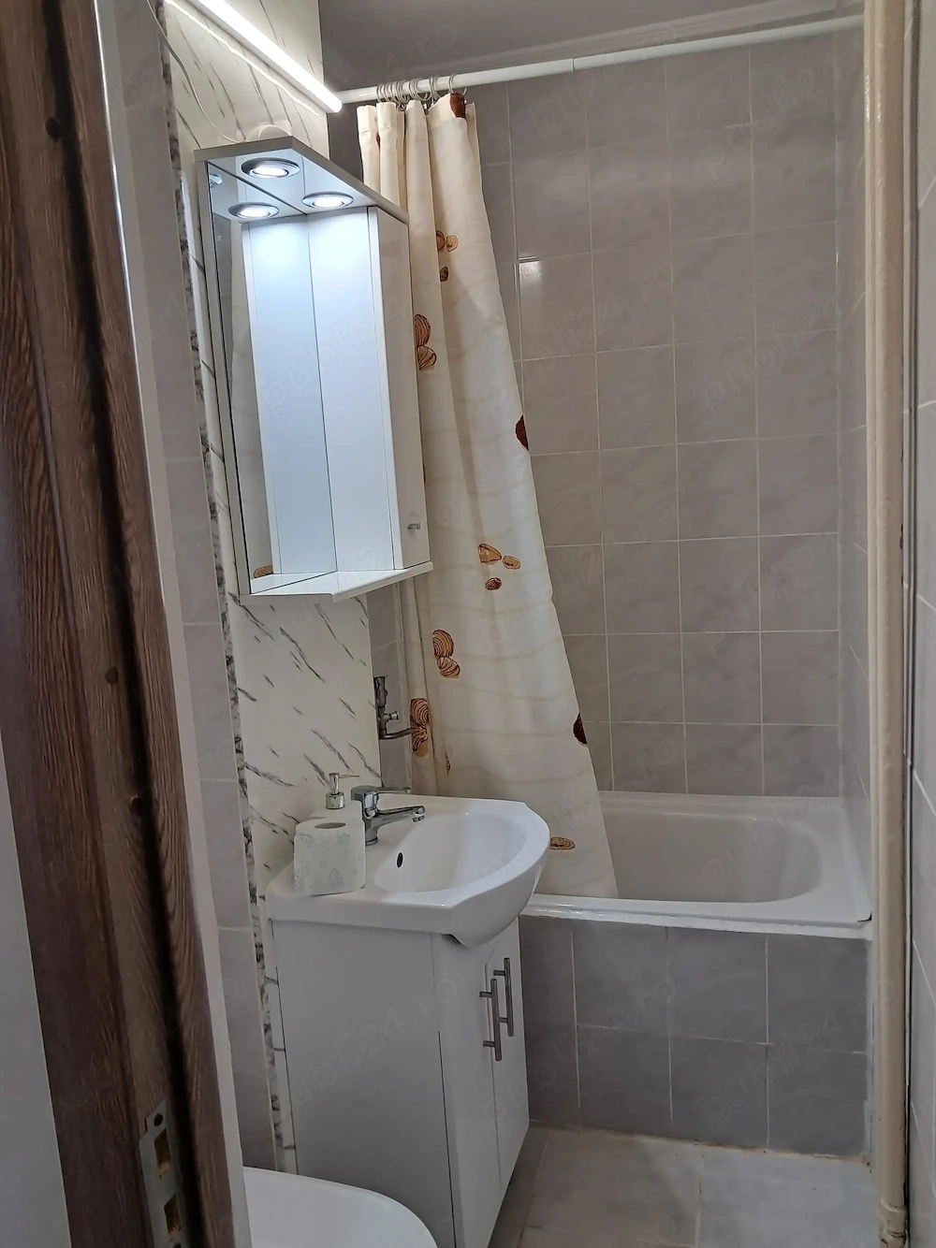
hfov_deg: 51.3
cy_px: 624
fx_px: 974
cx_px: 468
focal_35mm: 27
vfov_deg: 65.3
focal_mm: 4
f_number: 1.8
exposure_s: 1/50
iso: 80
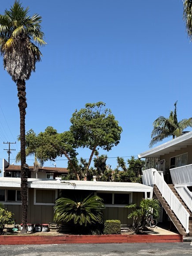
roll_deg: -1.0
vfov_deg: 42.4
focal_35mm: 42
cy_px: 212
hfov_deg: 34.3
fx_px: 310
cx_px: 106
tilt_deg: -2.0
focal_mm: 6.76
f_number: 1.78
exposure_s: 1/4405
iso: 80
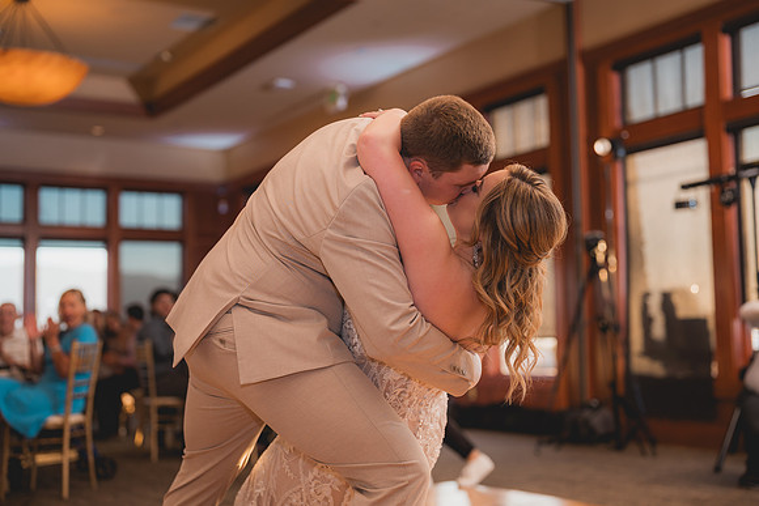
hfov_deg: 39.6
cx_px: 380
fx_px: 1054
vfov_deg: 27.0
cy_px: 253
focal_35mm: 50
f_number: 1.8
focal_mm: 50
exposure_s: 1/250
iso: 125
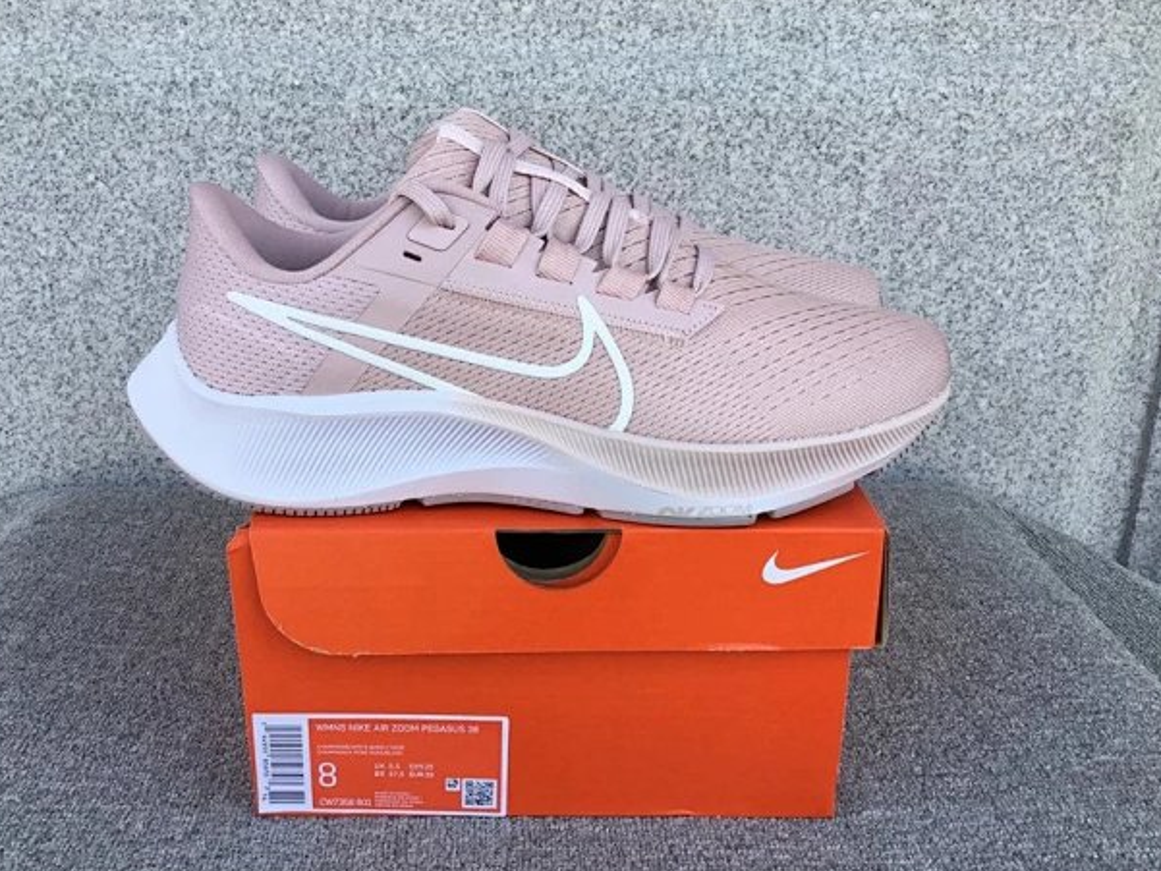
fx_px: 1107
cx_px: 560
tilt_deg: -20.6
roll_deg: -0.2
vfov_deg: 42.9
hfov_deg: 55.3
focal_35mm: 33
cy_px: 456
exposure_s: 1/206
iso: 25
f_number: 2.4
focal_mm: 3.3
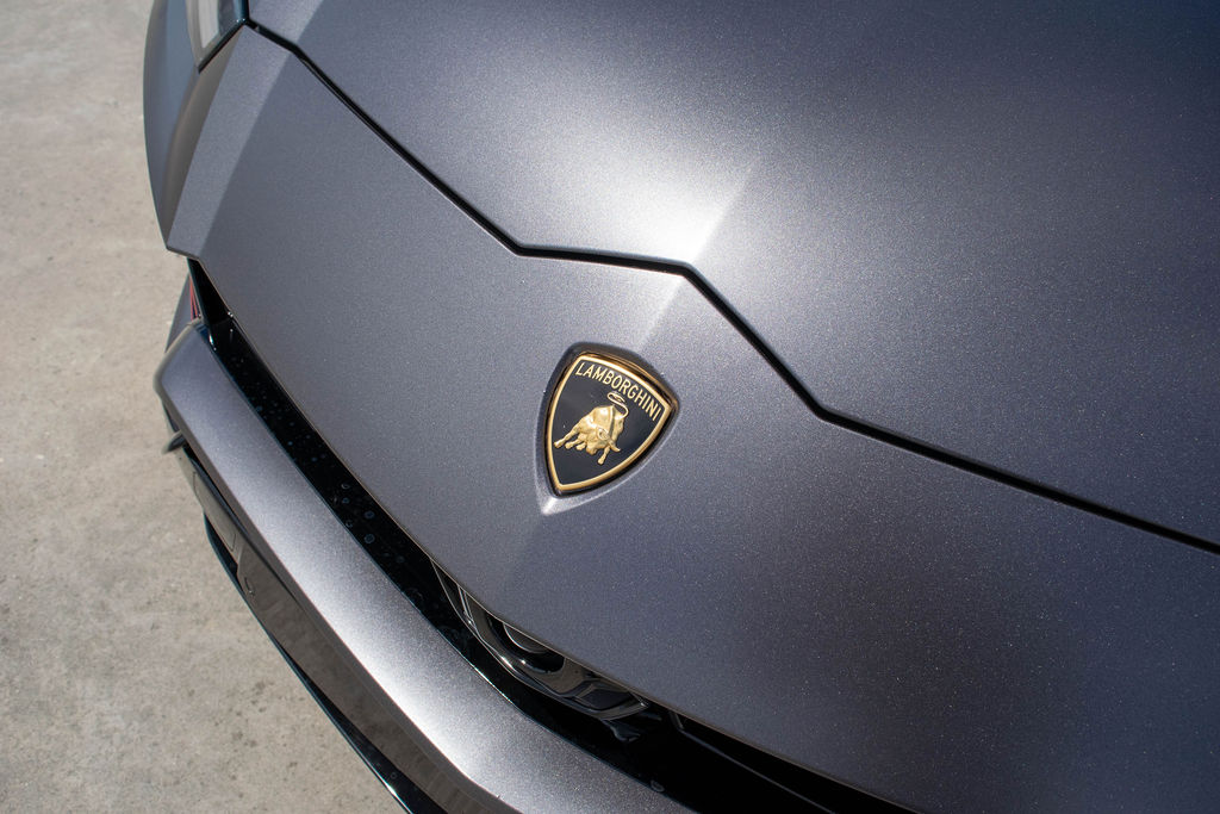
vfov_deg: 47.9
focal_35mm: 27
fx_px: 915
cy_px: 407
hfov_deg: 67.4
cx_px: 610
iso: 400
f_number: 8
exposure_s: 1/2000
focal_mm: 18
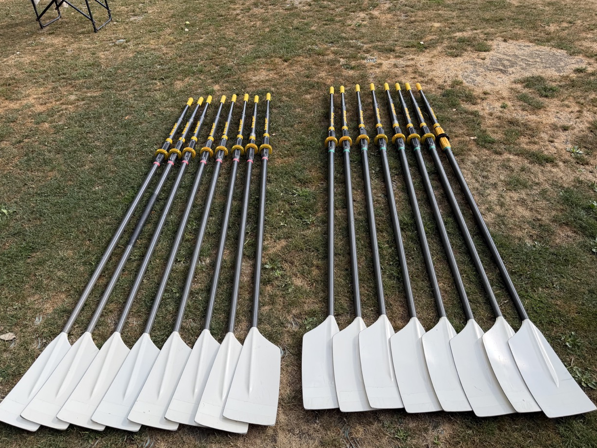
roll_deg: +3.8
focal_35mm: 25
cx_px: 292
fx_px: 431
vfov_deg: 54.9
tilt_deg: -42.5
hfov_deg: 69.4
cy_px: 224
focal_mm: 6.76
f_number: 1.78
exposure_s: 1/2299
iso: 80
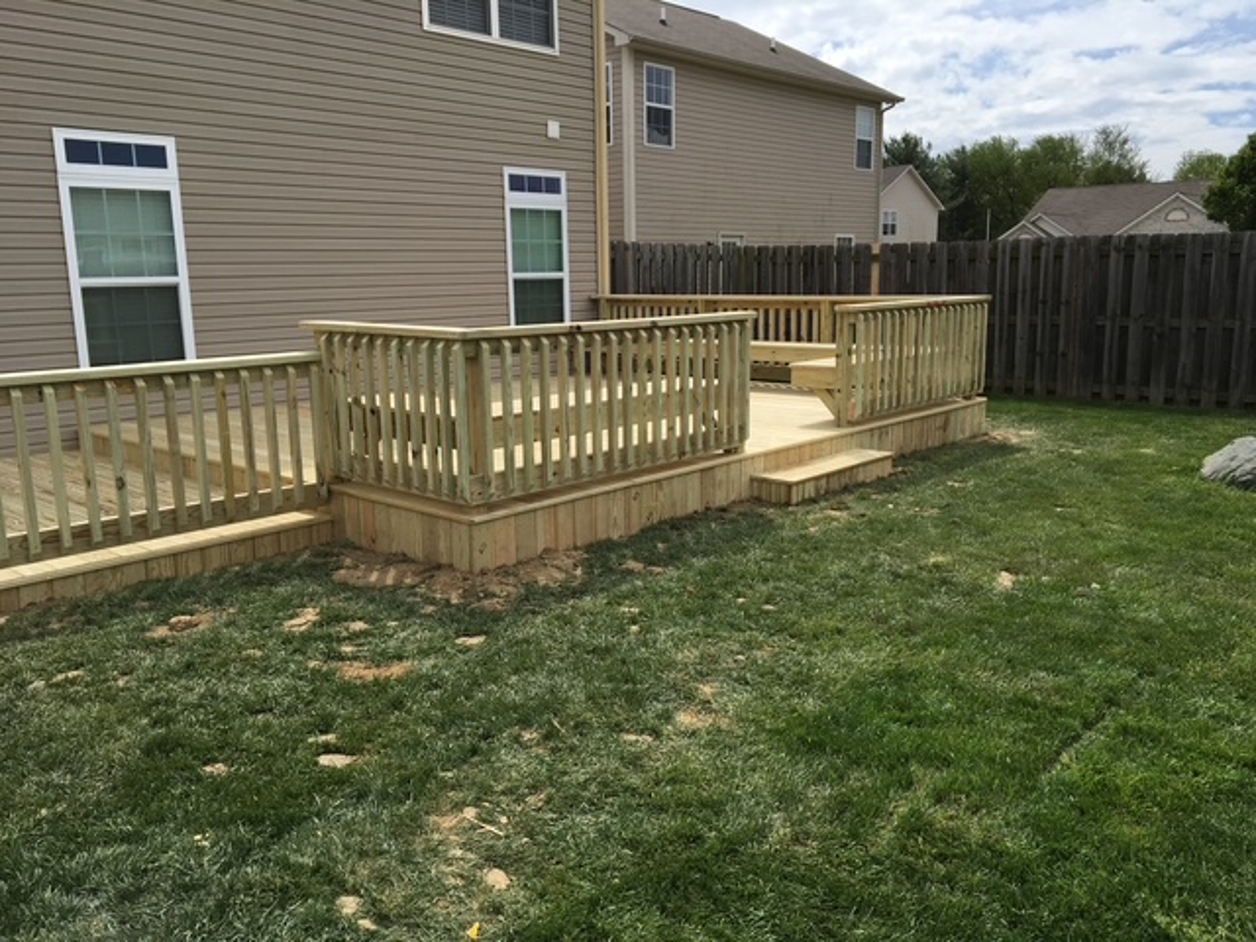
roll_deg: +1.6
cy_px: 471
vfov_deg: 48.2
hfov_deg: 61.7
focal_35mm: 29
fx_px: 1052
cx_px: 628
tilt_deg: -6.8
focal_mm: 4.15
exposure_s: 1/1876
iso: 25
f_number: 2.2
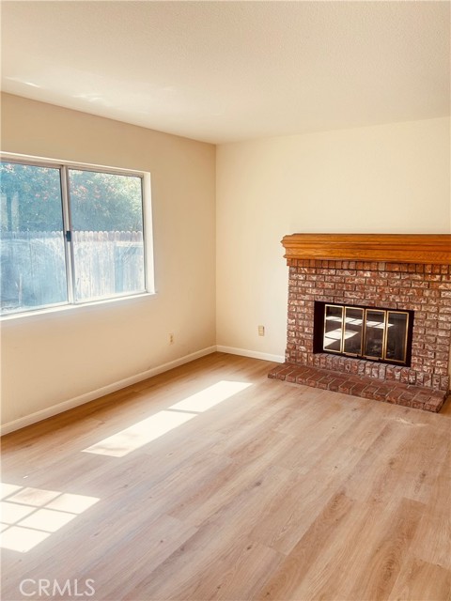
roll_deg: +0.1
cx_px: 226
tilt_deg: -8.7
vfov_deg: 67.3
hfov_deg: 53.1
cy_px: 300
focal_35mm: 26
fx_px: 452
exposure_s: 1/164
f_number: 1.5
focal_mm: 5.7
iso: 64
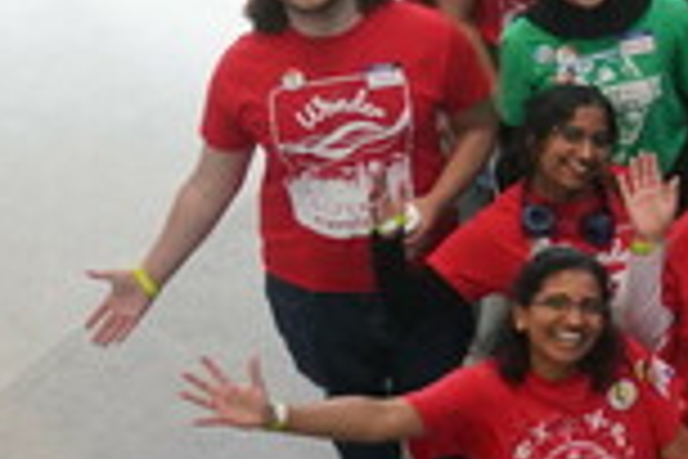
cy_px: -83
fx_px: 3516
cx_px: 1493
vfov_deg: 7.4
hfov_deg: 10.1
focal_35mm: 184
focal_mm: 30
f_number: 7.1
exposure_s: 1/125
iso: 2000
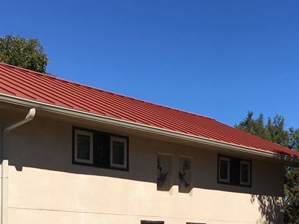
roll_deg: -2.0
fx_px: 622
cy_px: 260
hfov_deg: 27.0
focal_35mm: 72
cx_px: 177
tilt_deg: -0.9
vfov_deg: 19.4
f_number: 2.2
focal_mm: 4.15
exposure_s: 1/3205
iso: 25
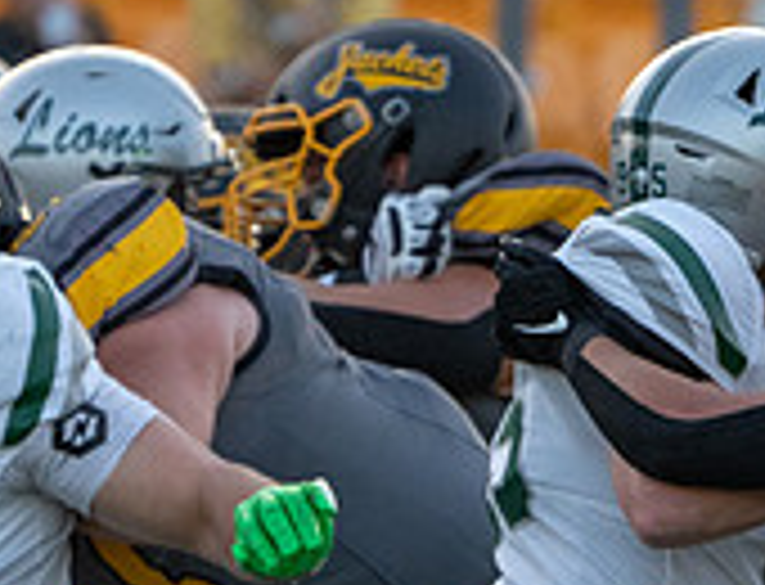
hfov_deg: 1.5
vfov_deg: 1.1
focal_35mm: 1342
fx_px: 29868
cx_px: 777
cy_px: 831
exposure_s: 1/1000
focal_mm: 324
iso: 2000
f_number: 5.6
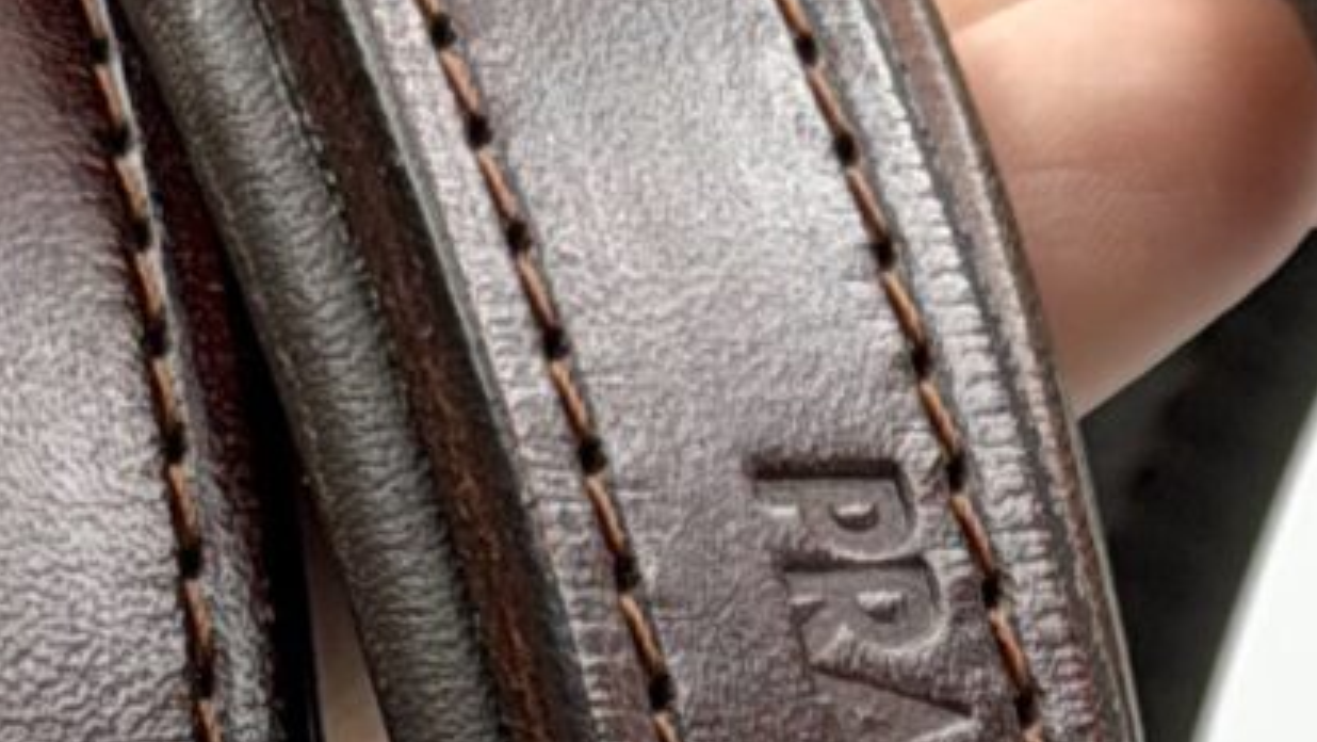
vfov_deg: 3.6
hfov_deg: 6.6
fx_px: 11352
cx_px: 1196
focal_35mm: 325
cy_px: 2443
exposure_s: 1/460
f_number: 1.8
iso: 64
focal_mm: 6.76
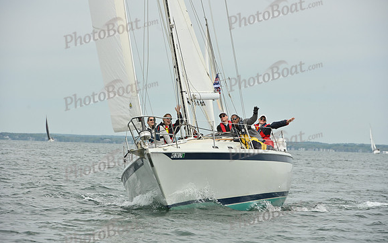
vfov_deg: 6.4
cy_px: 119
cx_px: 194
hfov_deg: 10.2
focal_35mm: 205
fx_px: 2168
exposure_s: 1/1600
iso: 320
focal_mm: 200
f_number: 9
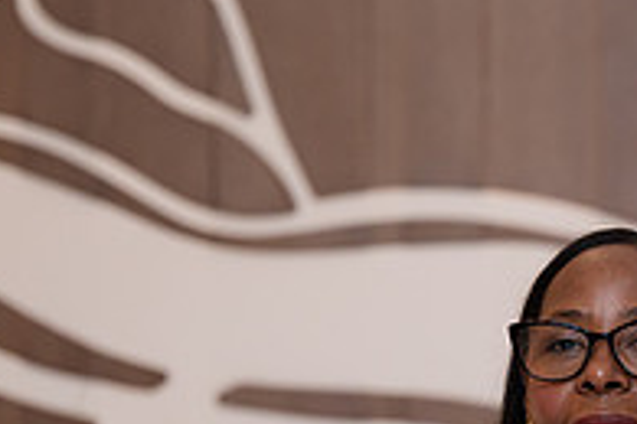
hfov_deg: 6.2
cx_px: 772
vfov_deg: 4.2
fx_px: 5821
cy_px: 581
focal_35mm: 329
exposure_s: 1/160
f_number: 3.2
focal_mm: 104
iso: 400
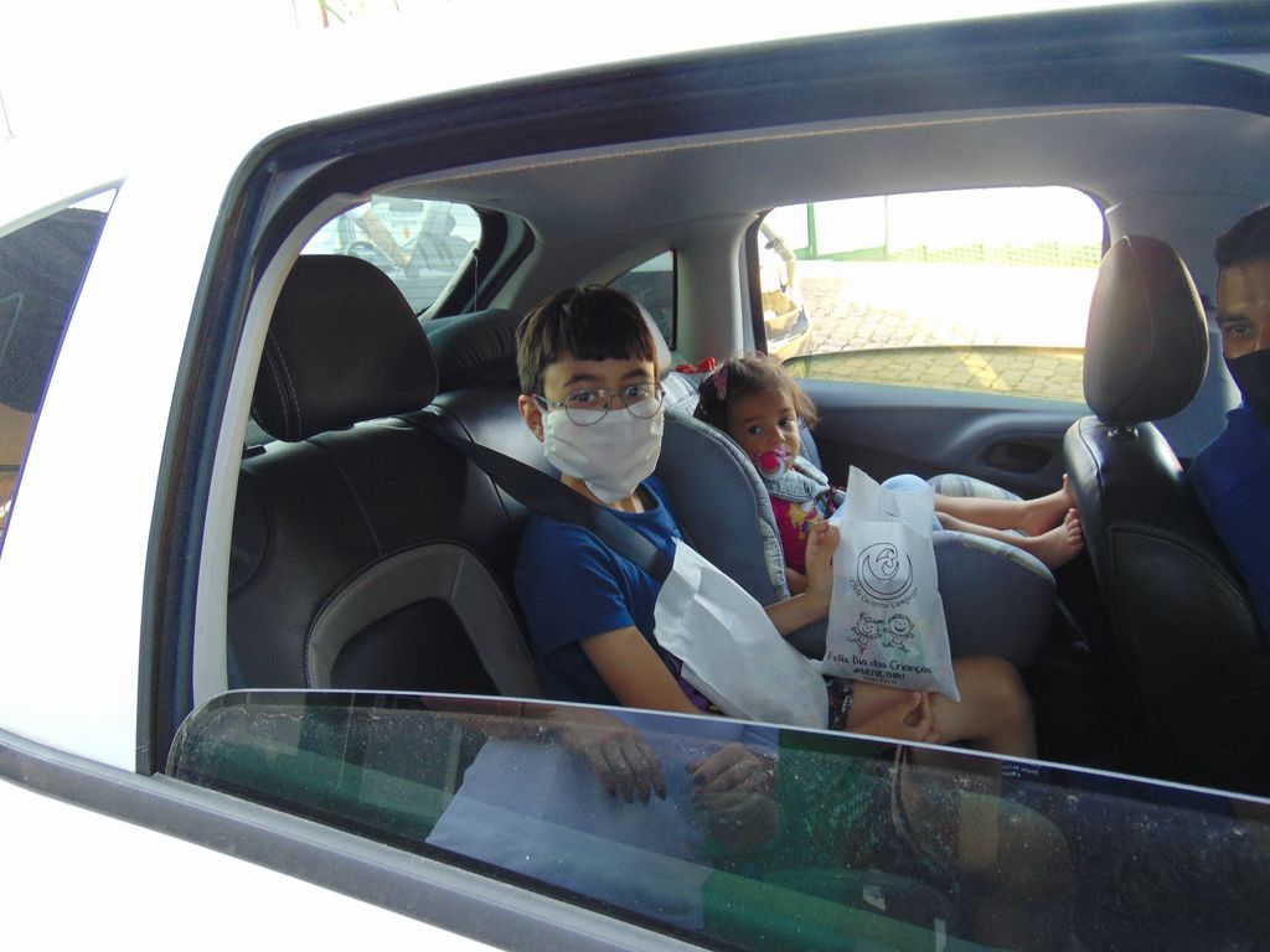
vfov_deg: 54.9
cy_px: 476
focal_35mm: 25
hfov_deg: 69.4
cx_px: 635
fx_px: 917
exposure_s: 1/40
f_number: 3
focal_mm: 4.5
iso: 80
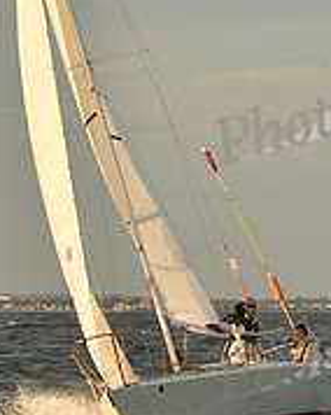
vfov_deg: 6.0
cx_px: 97
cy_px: 16
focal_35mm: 321
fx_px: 3938
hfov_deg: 4.8
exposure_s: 1/640
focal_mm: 105
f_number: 5.6
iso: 250
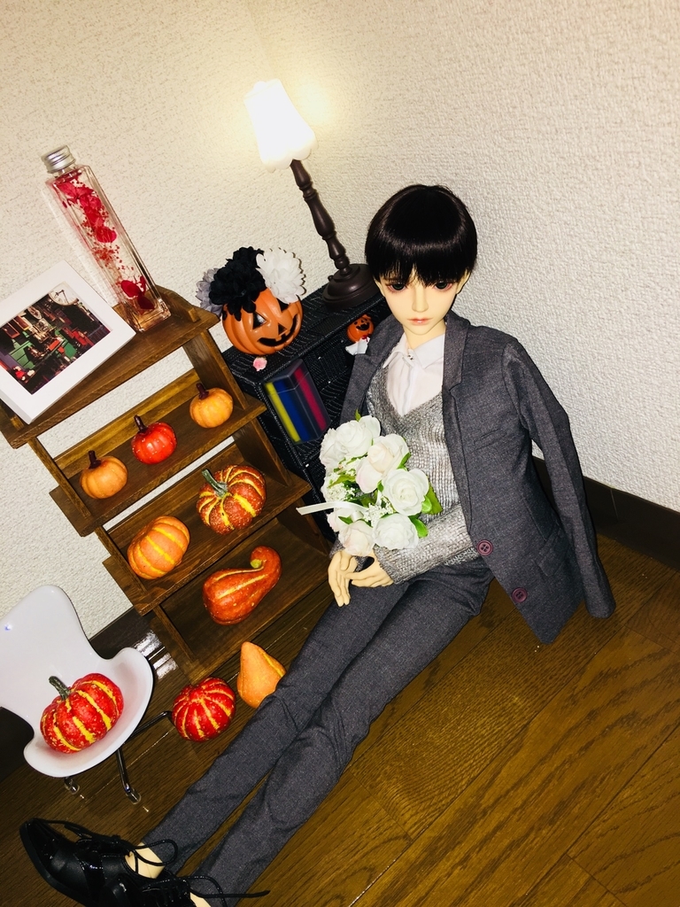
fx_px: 760
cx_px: 340
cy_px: 454
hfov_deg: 48.2
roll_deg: +26.0
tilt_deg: -33.3
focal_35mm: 29
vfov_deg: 61.7
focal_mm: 4.15
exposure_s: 1/19
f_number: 2.2
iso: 25
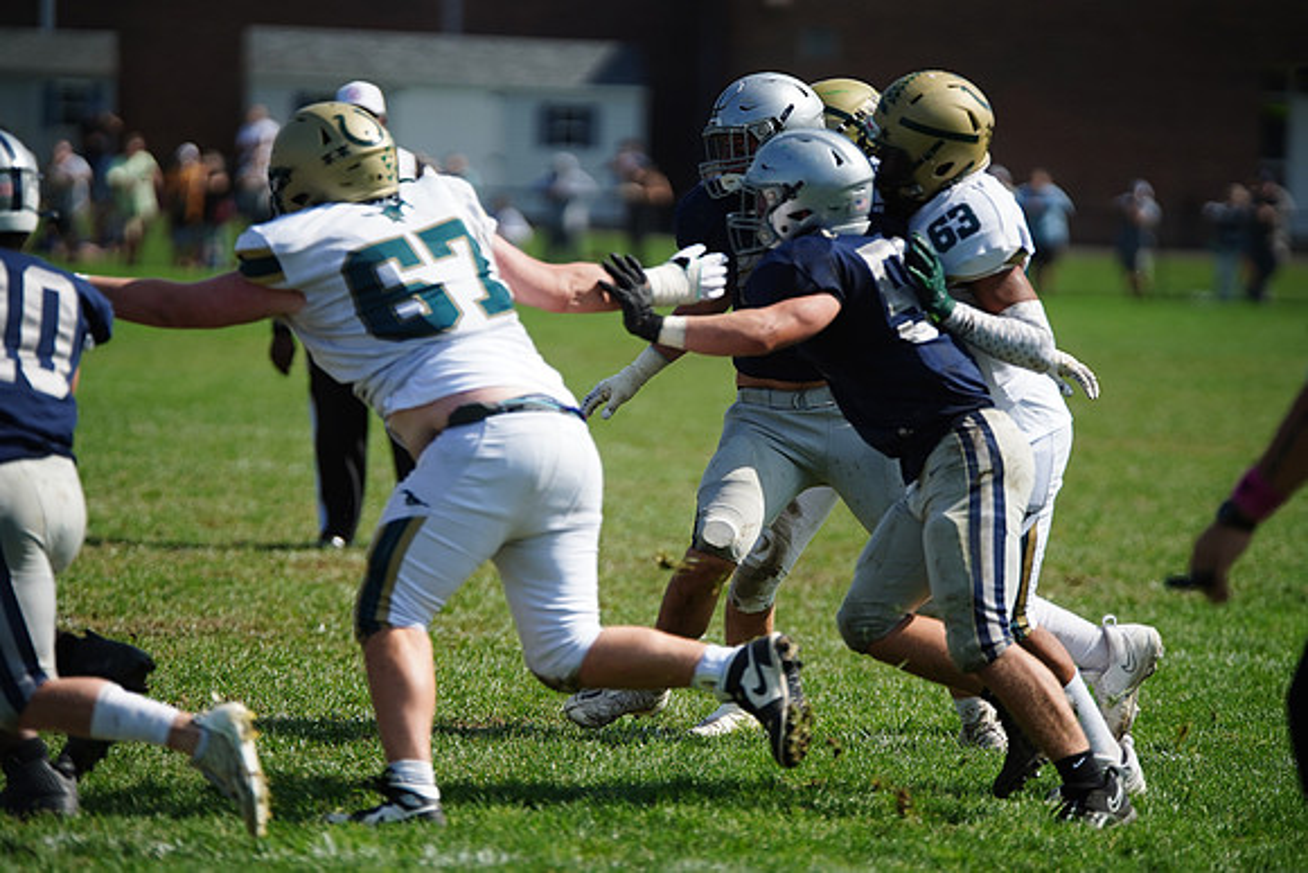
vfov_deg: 5.6
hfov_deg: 8.3
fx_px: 8976
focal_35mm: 247
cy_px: 436
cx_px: 654
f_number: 2.8
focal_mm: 247
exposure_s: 1/5000
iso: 400
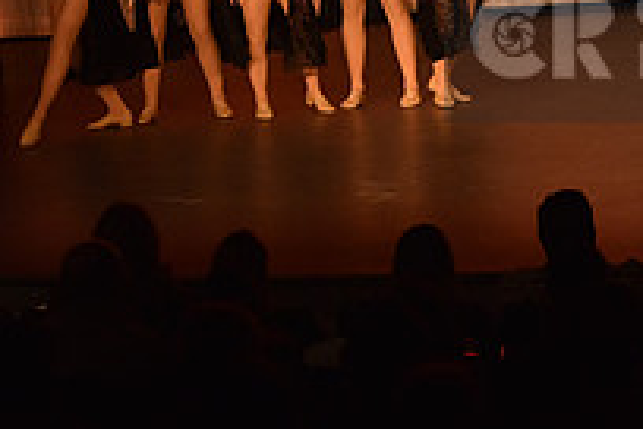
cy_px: 39
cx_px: 788
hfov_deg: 10.2
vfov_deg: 6.9
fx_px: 3554
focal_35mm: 199
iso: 2000
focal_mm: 70
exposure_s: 1/250
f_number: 4.5
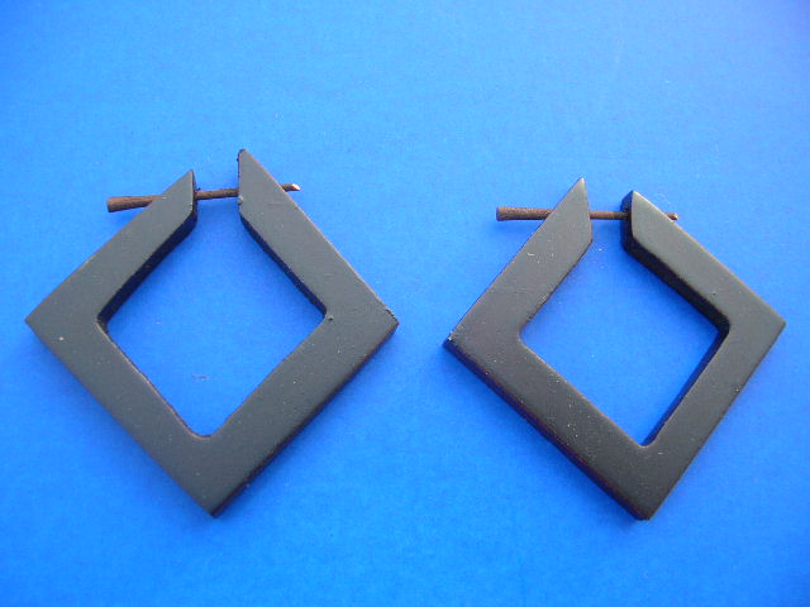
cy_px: 304
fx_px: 819
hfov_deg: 52.6
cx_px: 405
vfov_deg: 40.7
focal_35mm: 35
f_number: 2.8
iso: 50
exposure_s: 1/80.7
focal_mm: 5.8
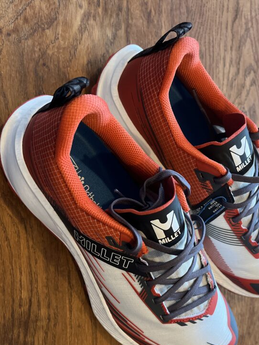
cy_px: 216
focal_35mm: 36
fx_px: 359
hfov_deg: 39.6
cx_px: 149
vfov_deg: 50.8
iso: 400
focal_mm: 5.1
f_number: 1.6
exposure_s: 1/60
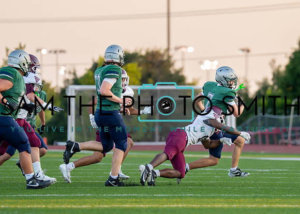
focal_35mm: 372
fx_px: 3173
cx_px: 209
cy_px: 102
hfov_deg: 5.4
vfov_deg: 3.9
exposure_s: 1/1250
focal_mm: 200
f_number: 2.8
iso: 640
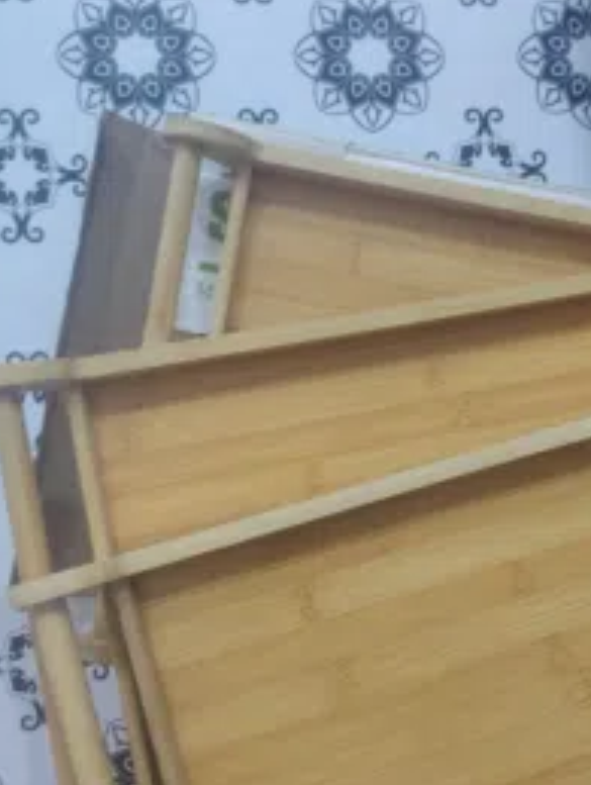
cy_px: 403
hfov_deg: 38.0
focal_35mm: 37
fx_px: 840
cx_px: 427
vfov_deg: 50.1
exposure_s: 1/25
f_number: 1.75
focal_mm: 5.25
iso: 387
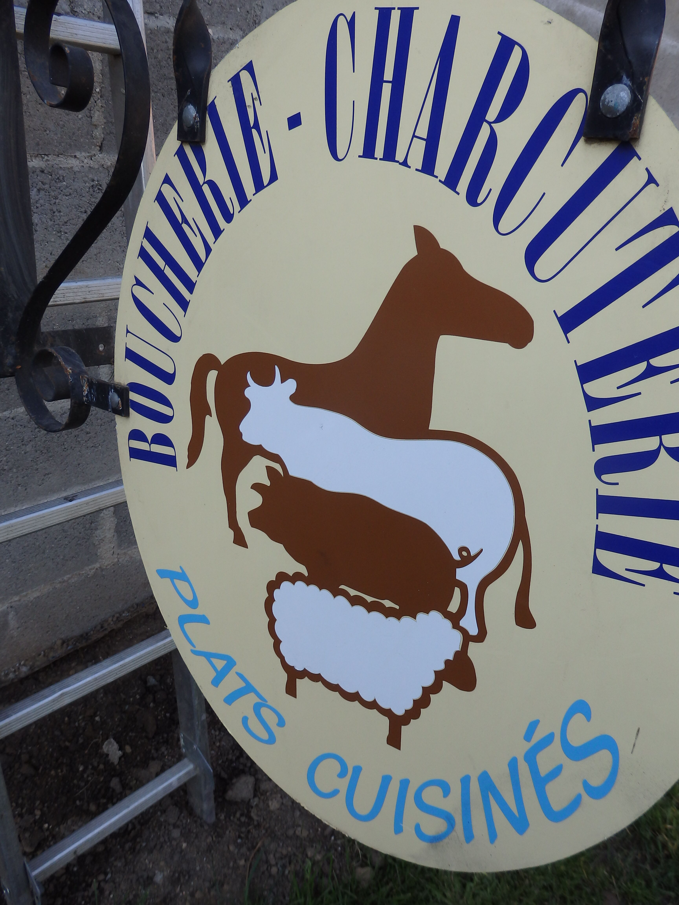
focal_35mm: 25
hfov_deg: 54.9
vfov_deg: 69.4
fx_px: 654
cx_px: 340
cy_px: 452
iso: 125
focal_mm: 4.5
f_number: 3
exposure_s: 1/800
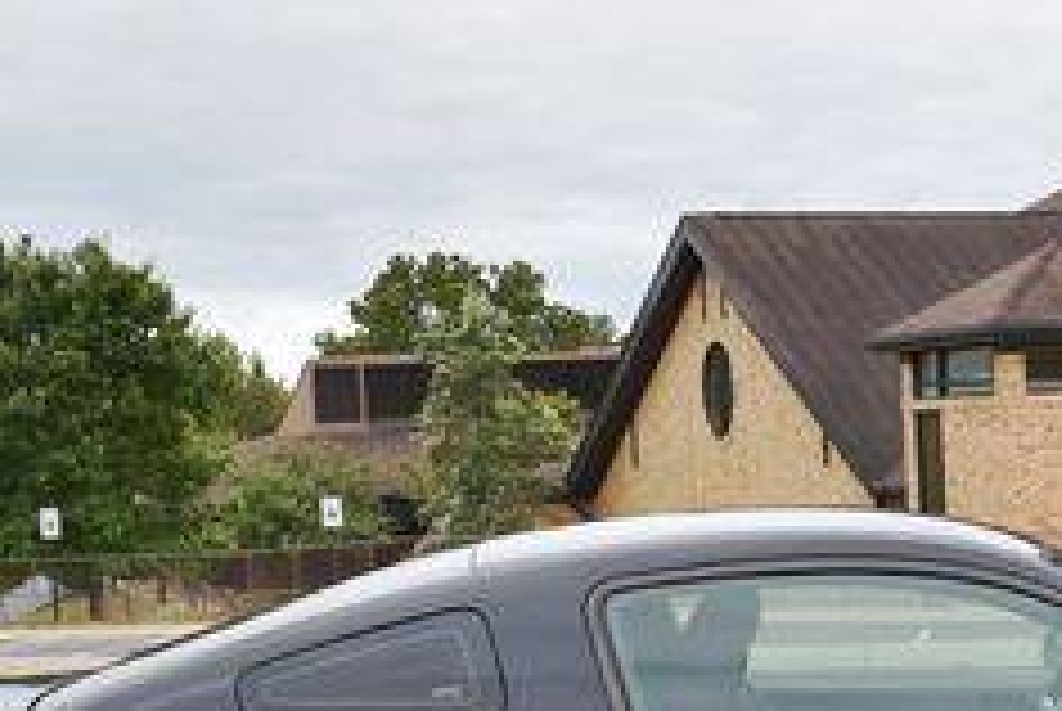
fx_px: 2521
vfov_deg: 15.8
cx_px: 972
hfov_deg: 23.1
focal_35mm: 85
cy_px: 646
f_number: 4
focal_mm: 21
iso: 400
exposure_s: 1/250
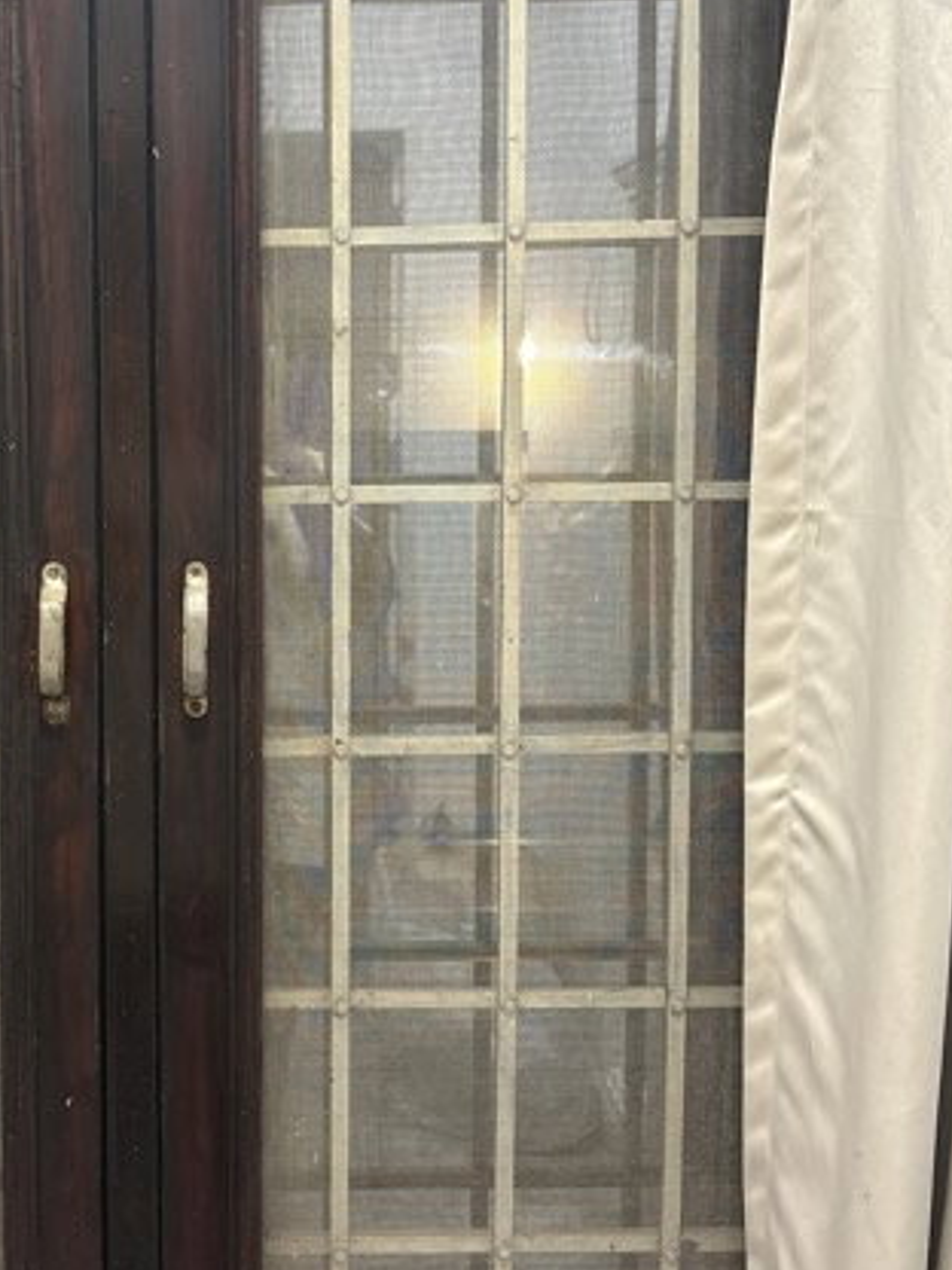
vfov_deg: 38.0
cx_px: 253
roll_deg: +0.0
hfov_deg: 28.7
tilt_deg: -3.1
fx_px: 1833
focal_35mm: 50
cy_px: 504
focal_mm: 5.96
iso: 160
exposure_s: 1/50
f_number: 1.6
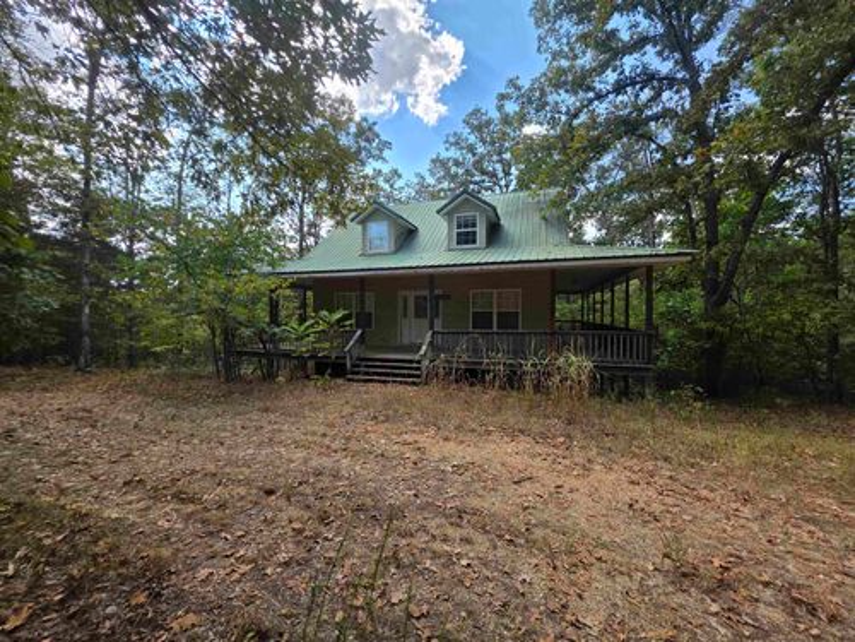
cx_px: 428
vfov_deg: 89.9
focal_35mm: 13
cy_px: 321
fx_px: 321
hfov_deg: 106.2
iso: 40
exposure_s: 1/728
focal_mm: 2.2
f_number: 1.9
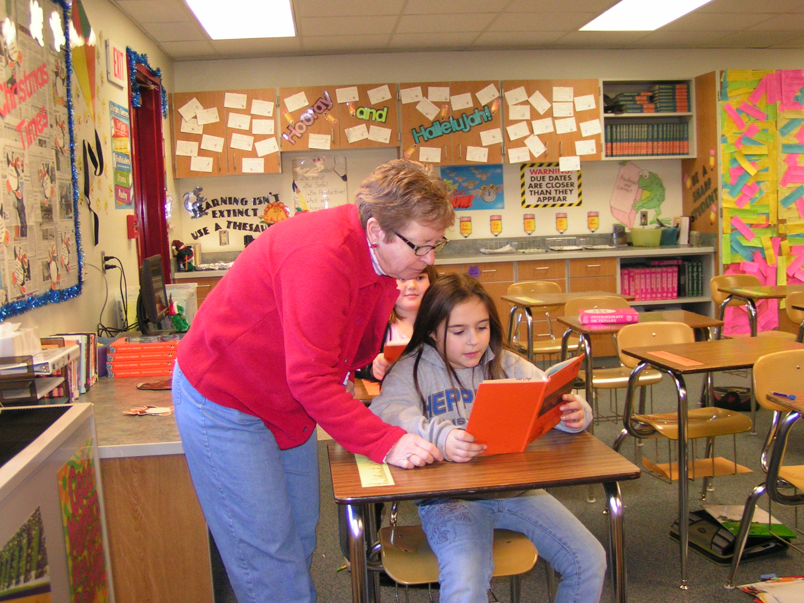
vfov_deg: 37.7
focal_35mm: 38
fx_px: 883
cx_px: 402
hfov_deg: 49.0
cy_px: 302
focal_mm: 5.8
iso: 200
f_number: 2.8
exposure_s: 1/40
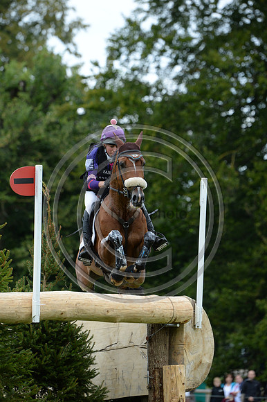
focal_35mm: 310
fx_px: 3453
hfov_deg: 4.4
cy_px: 201
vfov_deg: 6.7
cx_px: 134
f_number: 6.3
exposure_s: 1/1000
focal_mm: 310
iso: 1000
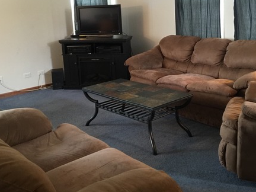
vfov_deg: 33.2
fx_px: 318
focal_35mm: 43
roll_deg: +3.0
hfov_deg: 43.7
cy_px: 57
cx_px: 152
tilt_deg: -11.2
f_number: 2.2
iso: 125
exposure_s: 1/10
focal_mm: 4.15
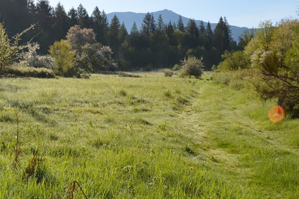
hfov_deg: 41.9
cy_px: 51
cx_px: 170
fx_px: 390
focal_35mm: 47
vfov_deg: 28.2
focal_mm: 18
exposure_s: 1/200
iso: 100
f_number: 9
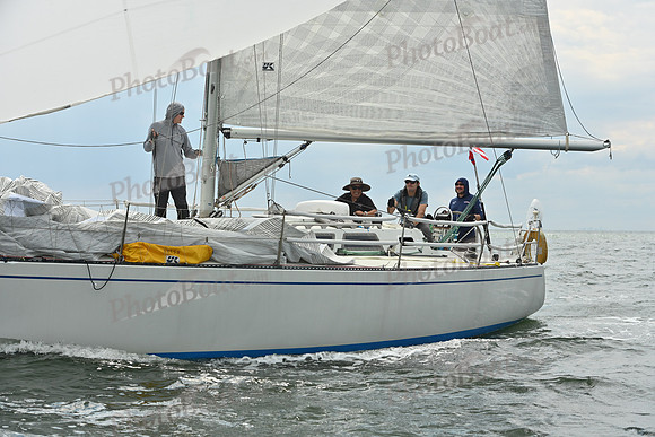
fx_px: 1274
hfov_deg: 28.8
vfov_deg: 19.5
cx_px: 328
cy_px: 218
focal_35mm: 70
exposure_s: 1/1600
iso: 320
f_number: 7.1
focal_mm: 70
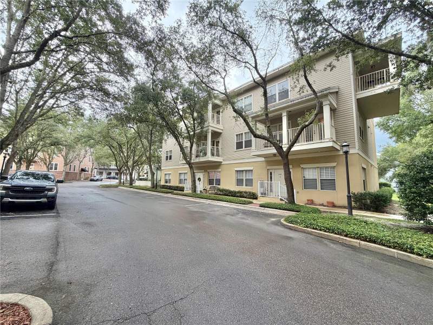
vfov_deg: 85.7
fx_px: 175
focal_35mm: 14
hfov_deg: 102.1
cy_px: 162
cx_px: 216
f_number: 2.2
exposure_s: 1/121
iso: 125
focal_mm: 2.22
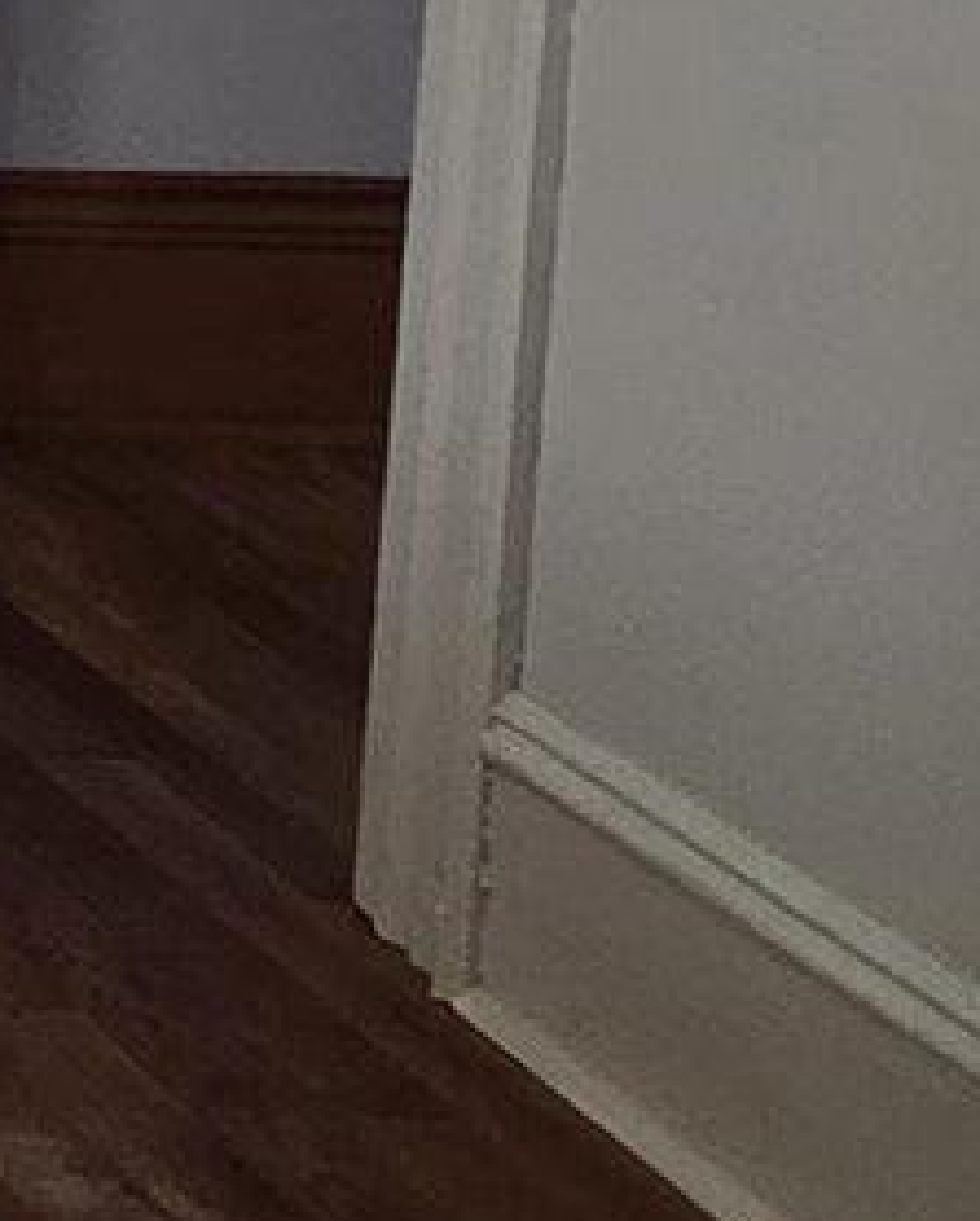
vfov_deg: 16.6
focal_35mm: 105
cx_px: -2659
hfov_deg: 8.8
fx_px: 3801
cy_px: -615
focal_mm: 2.2
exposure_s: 1/120
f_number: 1.9
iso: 200
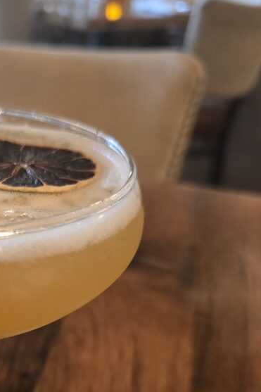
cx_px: 14
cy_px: 336
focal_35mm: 44
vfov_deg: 41.7
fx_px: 479
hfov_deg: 29.0
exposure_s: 1/60
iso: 800
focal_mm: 6.3
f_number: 1.7
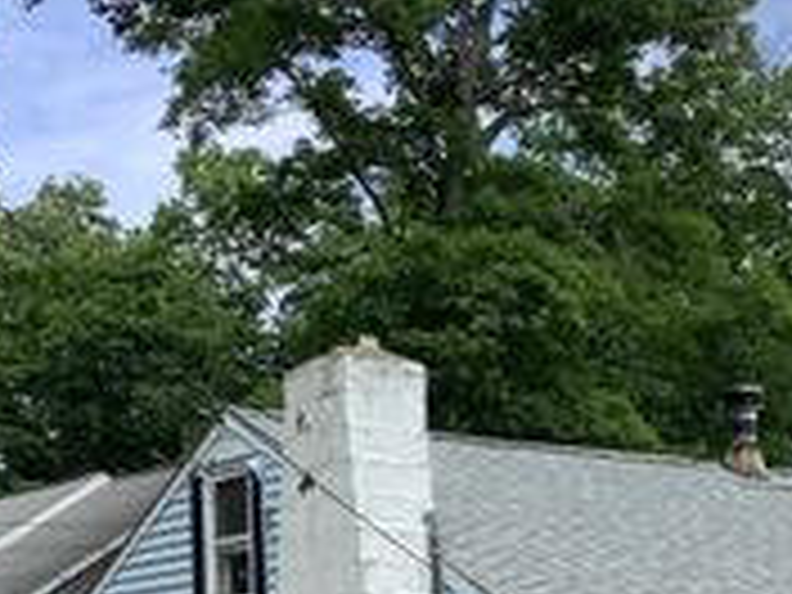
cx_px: 706
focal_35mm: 88
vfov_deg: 16.2
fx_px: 2013
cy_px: 695
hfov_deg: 21.8
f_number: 2.4
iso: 25
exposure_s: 1/1087
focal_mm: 3.3
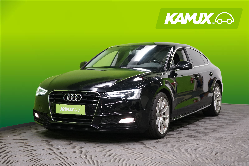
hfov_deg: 30.1
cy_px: 83
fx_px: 463
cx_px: 124
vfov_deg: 20.3
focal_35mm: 67
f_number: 5.6
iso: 800
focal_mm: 67
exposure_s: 1/50
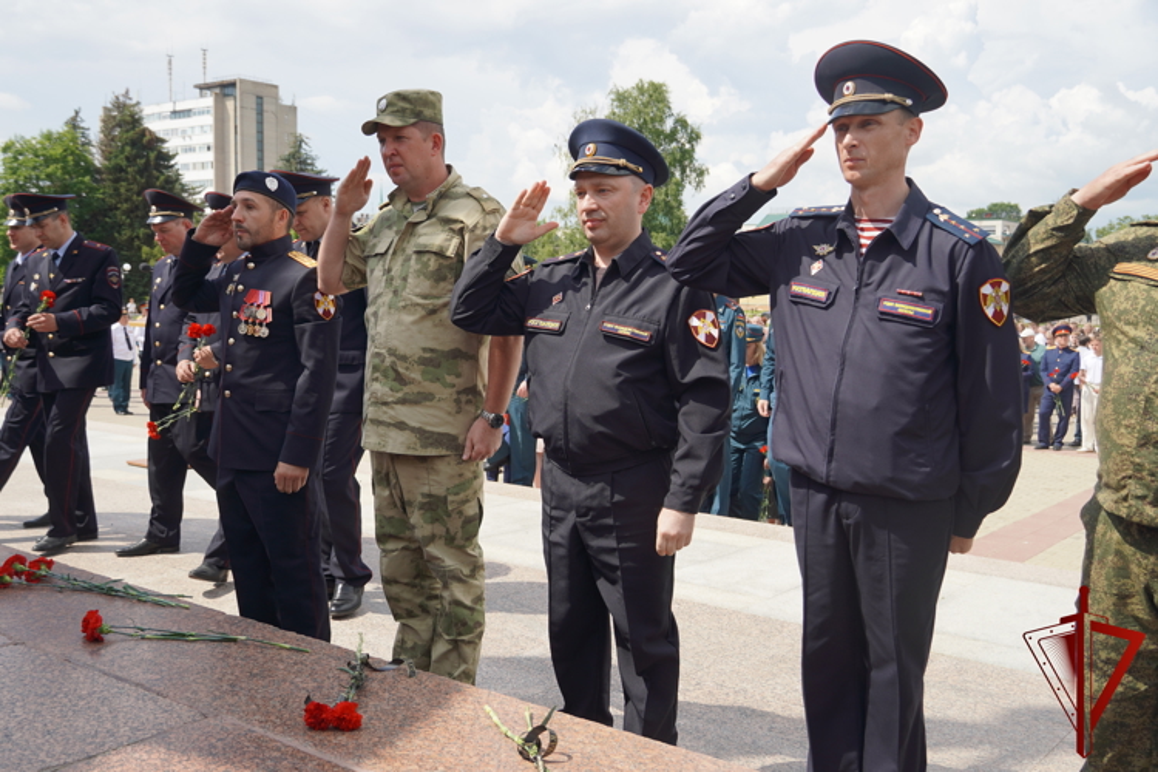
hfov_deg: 53.1
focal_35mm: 36
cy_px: 386
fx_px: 1158
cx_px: 579
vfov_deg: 36.9
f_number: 4.5
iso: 100
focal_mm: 24
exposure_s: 1/640
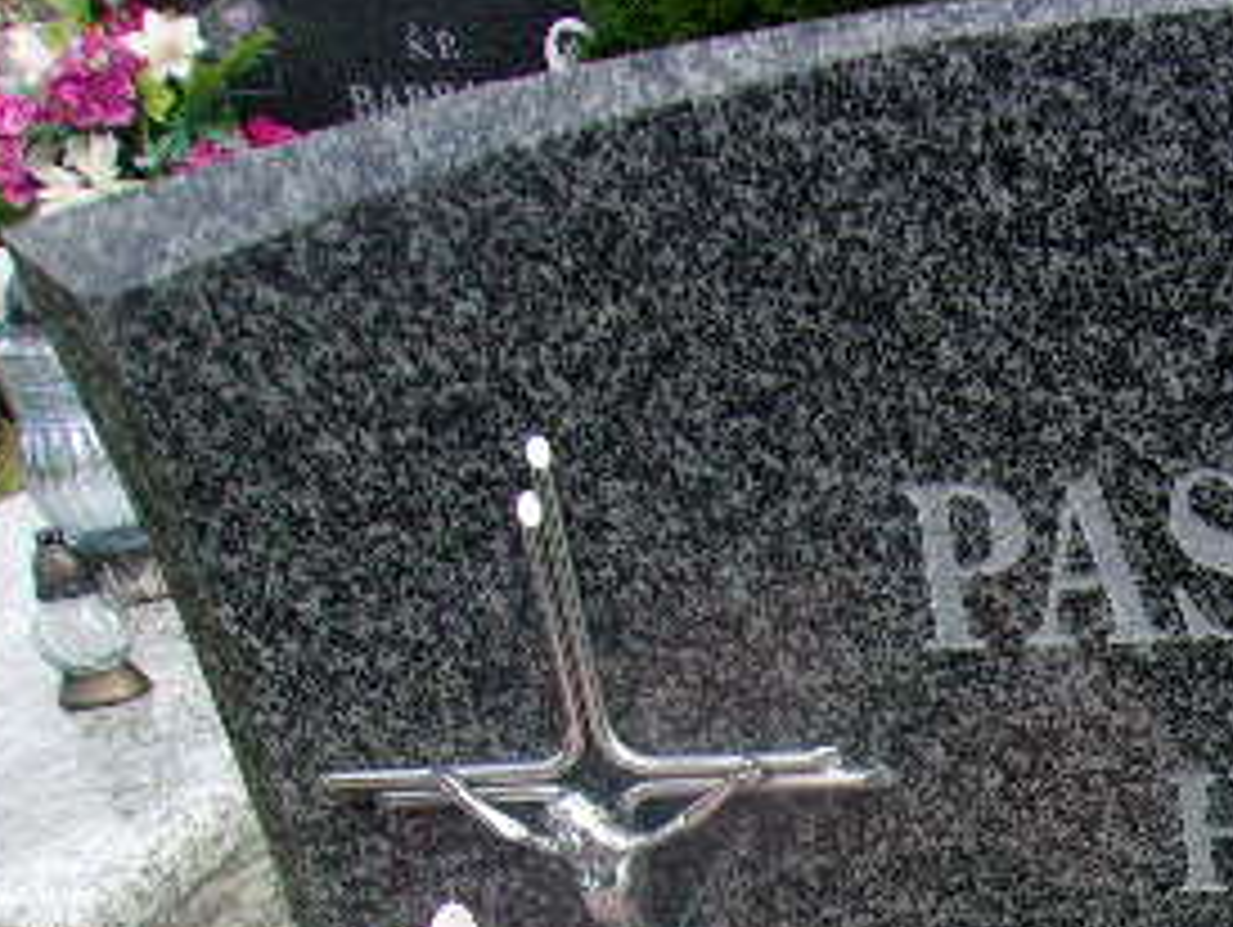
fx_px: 2246
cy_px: 994
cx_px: 1372
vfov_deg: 22.2
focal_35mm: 63
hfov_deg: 27.9
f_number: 10.4
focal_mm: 4.9
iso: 80
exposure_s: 1/38
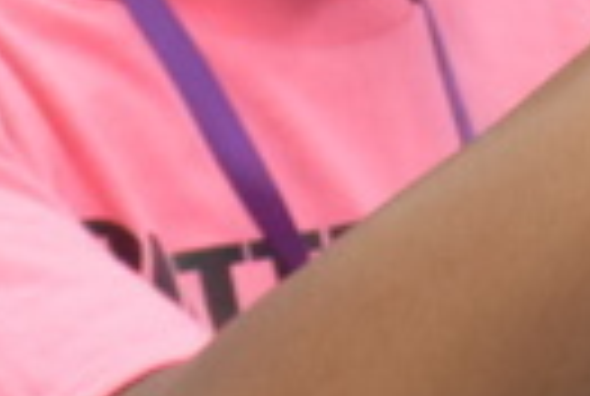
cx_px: 1410
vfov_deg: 2.9
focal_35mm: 476
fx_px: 7819
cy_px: 22
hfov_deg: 4.2
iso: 2000
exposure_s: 1/60
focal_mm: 52
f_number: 4.8
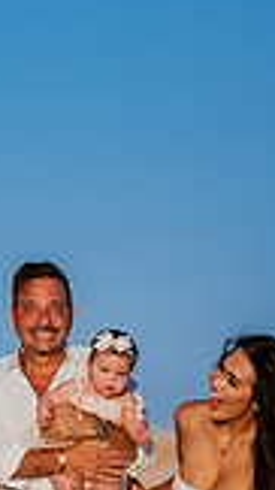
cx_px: 139
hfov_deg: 3.1
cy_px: 351
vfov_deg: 5.5
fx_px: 5100
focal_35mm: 393
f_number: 1.8
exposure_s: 1/8000
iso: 100
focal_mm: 135
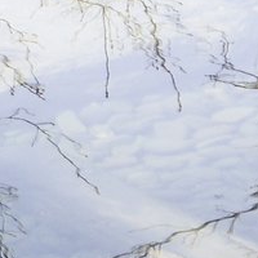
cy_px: -39
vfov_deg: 3.6
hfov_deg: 3.6
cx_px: 59
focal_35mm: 485
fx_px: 4090
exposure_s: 1/160
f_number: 4.8
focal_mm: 17.4
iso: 50
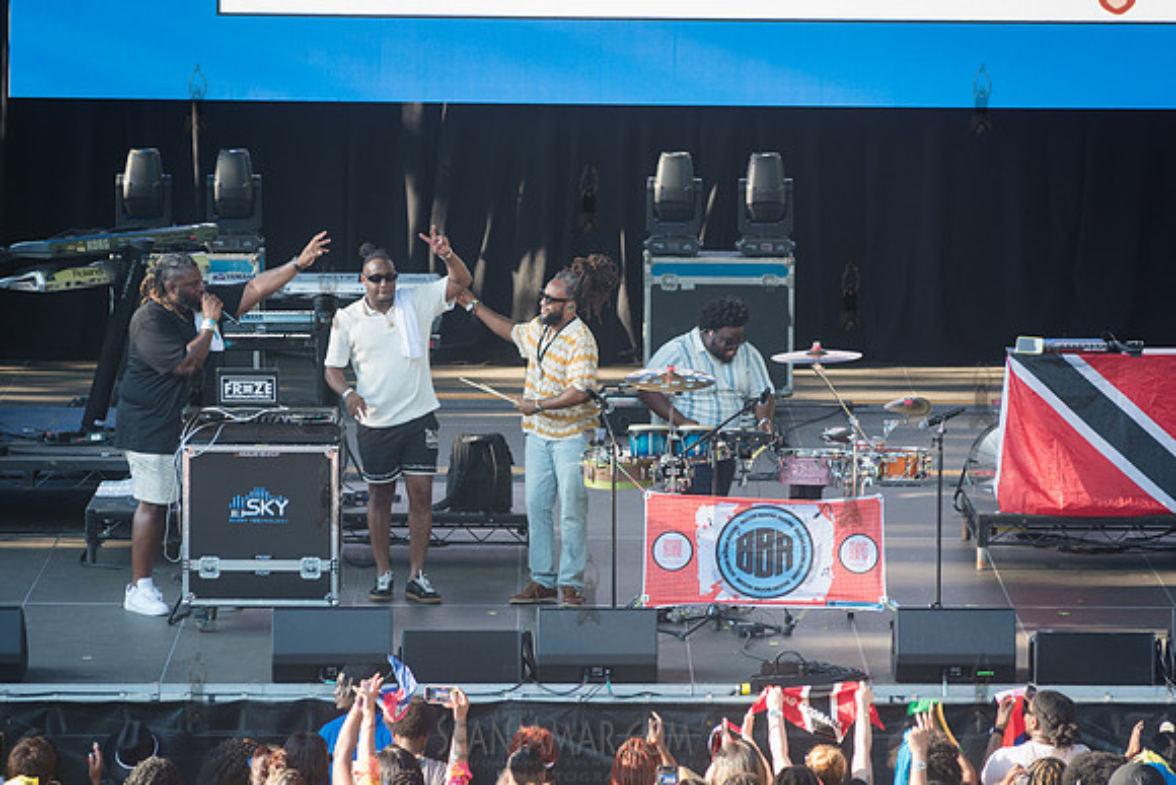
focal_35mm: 197
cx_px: 588
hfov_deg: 10.4
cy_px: 392
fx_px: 6438
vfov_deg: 7.0
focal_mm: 185
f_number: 4.5
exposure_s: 1/200
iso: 400
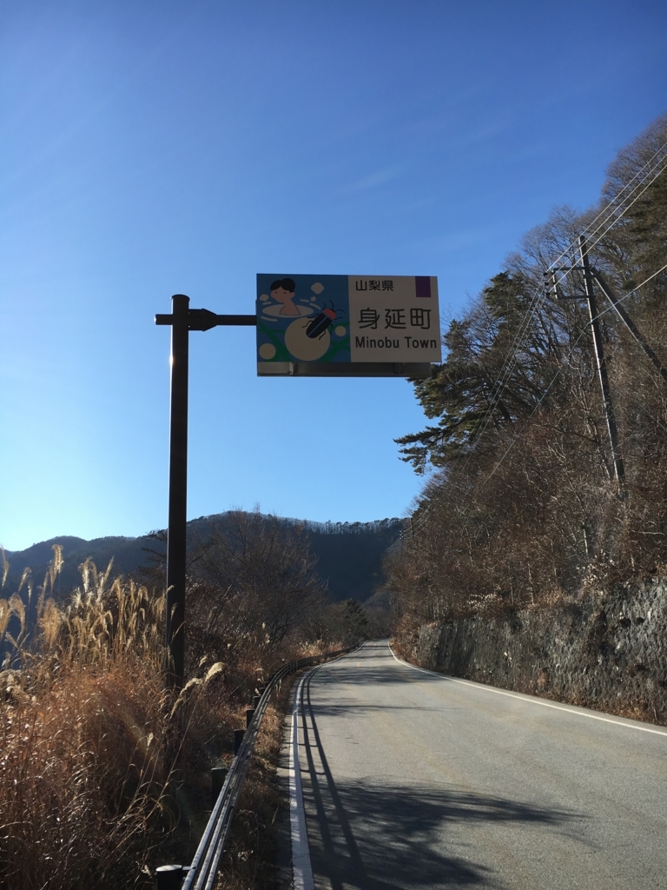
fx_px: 745
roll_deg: +3.8
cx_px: 334
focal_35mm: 29
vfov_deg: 61.7
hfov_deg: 48.2
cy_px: 445
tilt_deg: +16.7
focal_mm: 4.15
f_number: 2.2
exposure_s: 1/1241
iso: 25
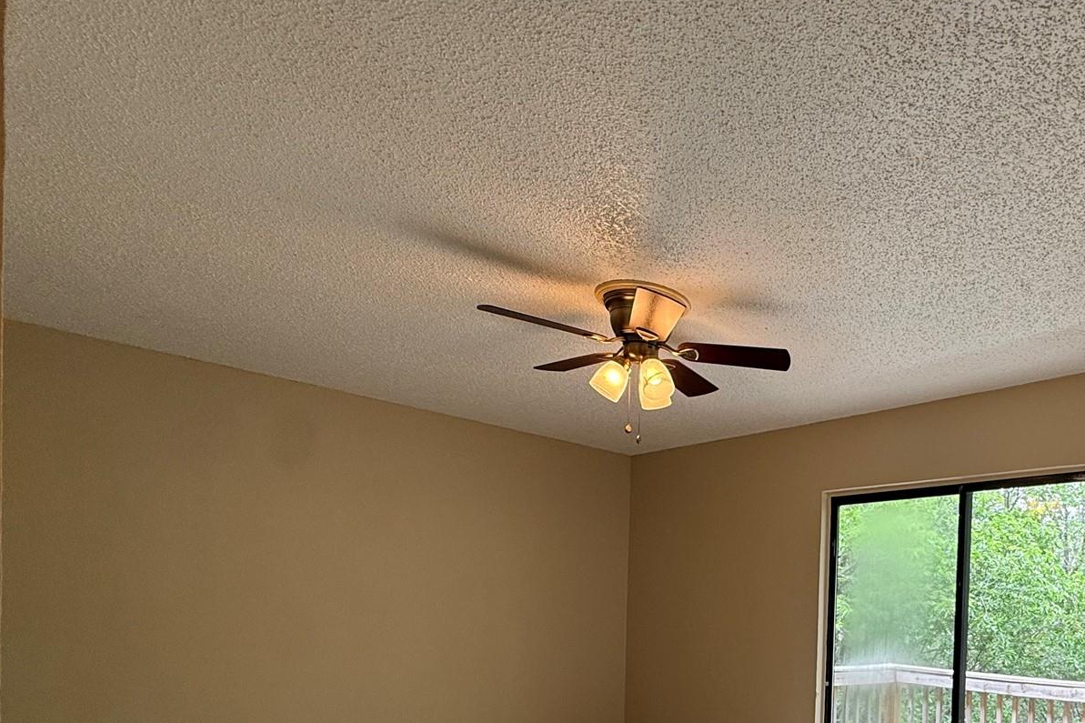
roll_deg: -2.2
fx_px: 753
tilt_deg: -1.4
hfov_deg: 65.7
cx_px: 852
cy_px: 631
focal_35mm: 25
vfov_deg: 46.9
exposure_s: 1/120
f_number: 2.2
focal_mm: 2.22
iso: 80
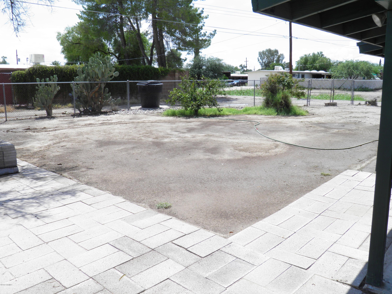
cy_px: 147
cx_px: 196
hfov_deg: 60.0
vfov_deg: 46.8
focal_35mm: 30
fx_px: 340
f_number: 5.9
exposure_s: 1/200
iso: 50
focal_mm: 5.5
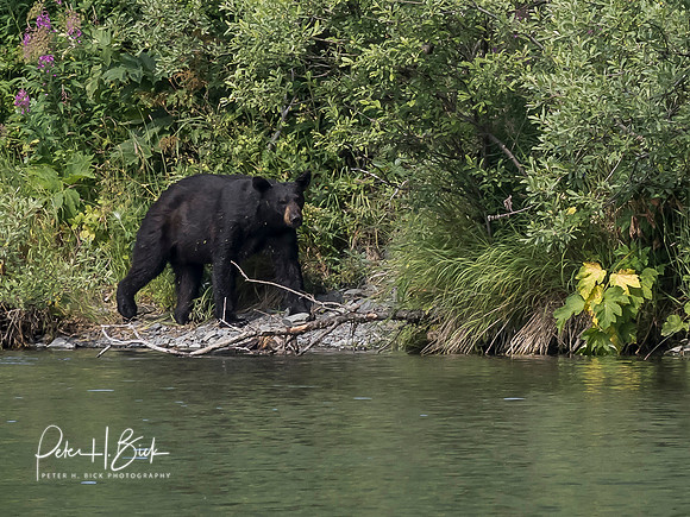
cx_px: 538
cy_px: -71
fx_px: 10592
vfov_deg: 2.8
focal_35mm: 531
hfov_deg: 3.7
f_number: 9
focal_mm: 92
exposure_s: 1/320
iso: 400
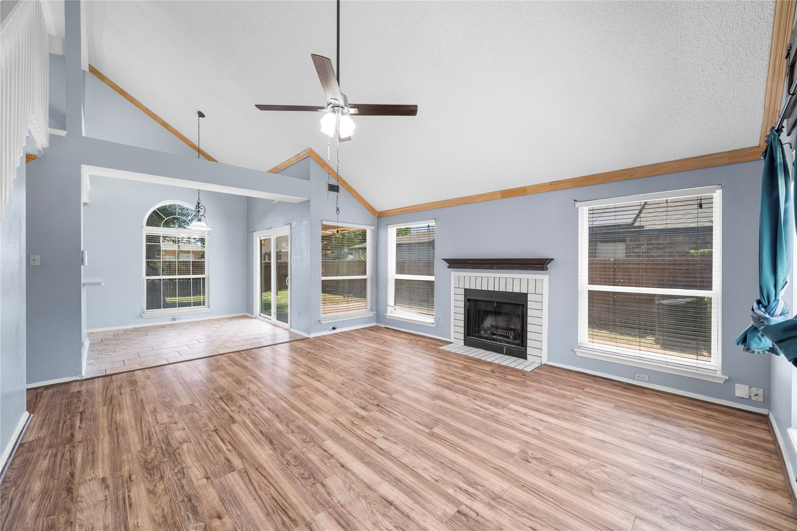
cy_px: 266
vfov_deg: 85.4
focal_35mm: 13
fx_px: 288
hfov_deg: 108.3
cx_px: 398
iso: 200
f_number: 8
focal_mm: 13
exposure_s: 1/1.25
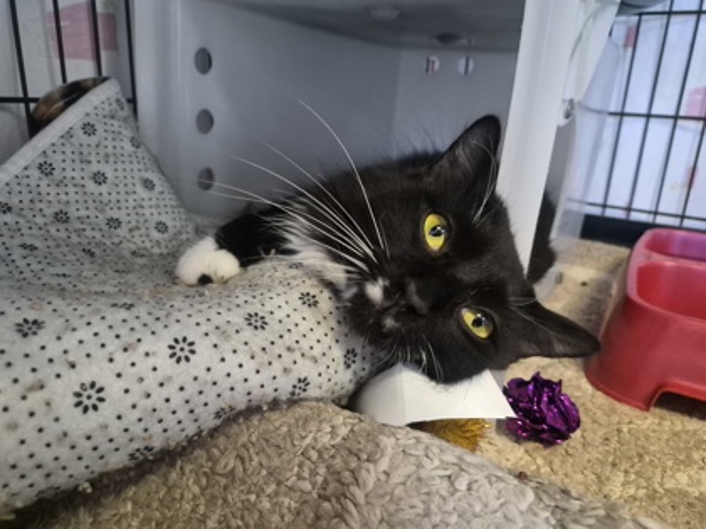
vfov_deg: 58.9
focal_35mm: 23
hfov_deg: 73.9
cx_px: 353
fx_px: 469
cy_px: 264
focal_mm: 5.4
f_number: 1.8
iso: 2000
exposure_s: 1/120
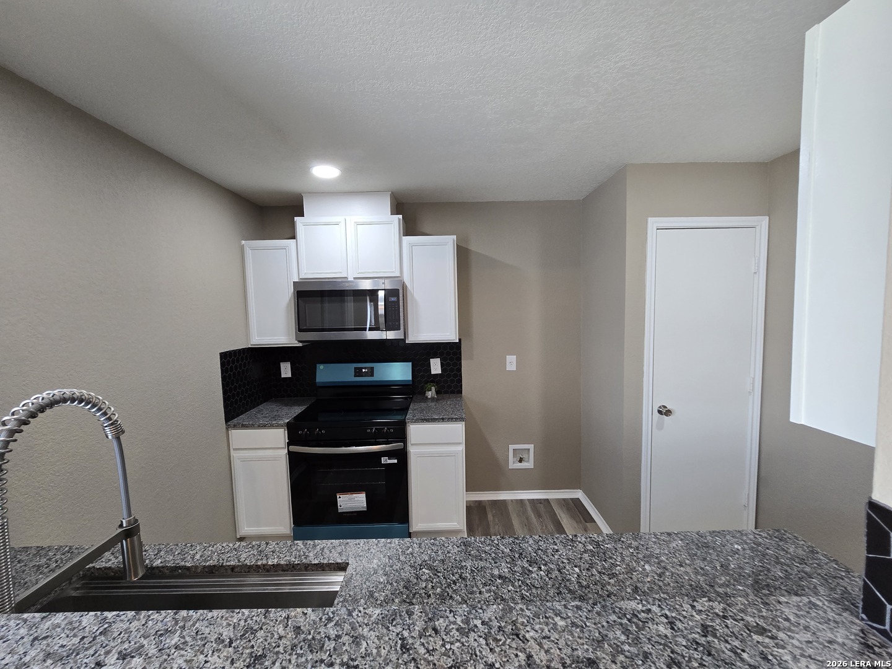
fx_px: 335
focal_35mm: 13
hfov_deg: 106.2
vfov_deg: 89.9
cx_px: 446
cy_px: 334
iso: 200
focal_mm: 2.2
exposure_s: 1/60
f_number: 2.2
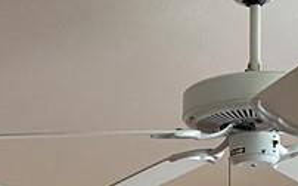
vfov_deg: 8.3
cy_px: 493
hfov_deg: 14.9
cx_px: 80
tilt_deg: -3.4
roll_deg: +0.4
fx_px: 1136
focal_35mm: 140
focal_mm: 5.1
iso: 250
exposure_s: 1/60
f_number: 1.6
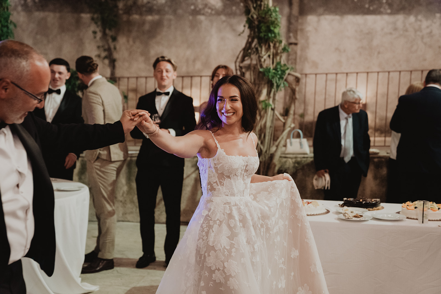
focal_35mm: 53
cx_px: 220
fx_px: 649
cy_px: 147
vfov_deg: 25.5
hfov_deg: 37.5
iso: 5000
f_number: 2.8
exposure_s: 1/200
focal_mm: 53
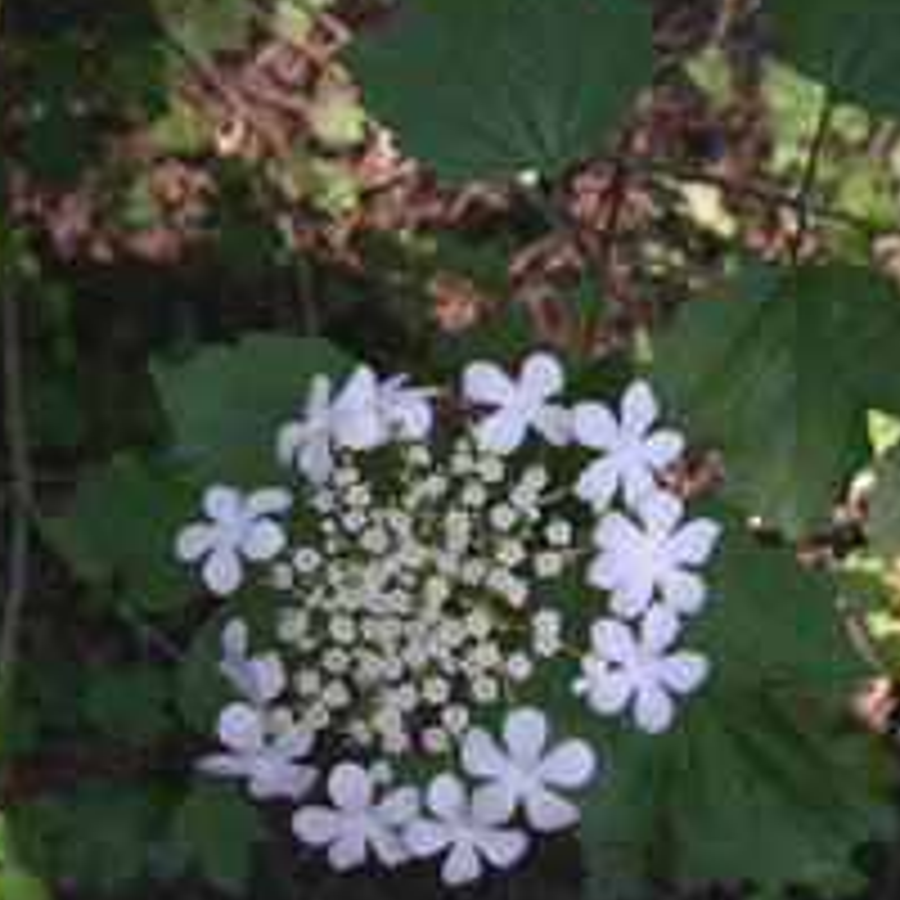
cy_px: 418
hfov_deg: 27.0
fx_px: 1824
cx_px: 763
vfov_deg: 27.7
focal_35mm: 62
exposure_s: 1/111
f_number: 2.8
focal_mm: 8
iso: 100
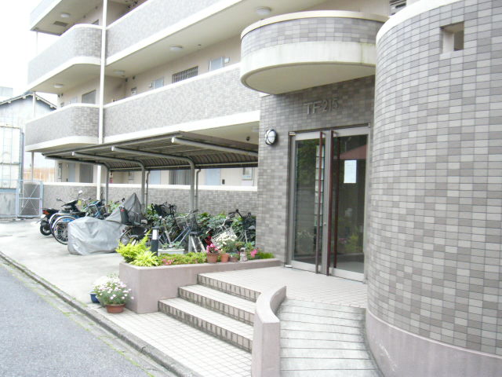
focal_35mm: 35
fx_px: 508
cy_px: 188
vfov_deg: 40.7
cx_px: 251
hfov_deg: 52.6
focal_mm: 5.8
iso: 200
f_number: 8
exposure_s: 1/80
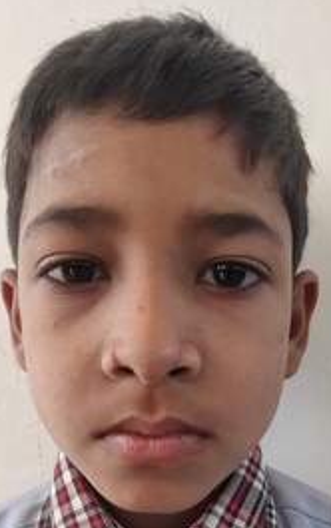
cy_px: 389
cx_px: 193
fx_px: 461
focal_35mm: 32
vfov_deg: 57.0
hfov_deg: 39.4
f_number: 1.9
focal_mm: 3.94
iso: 102
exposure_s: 1/100
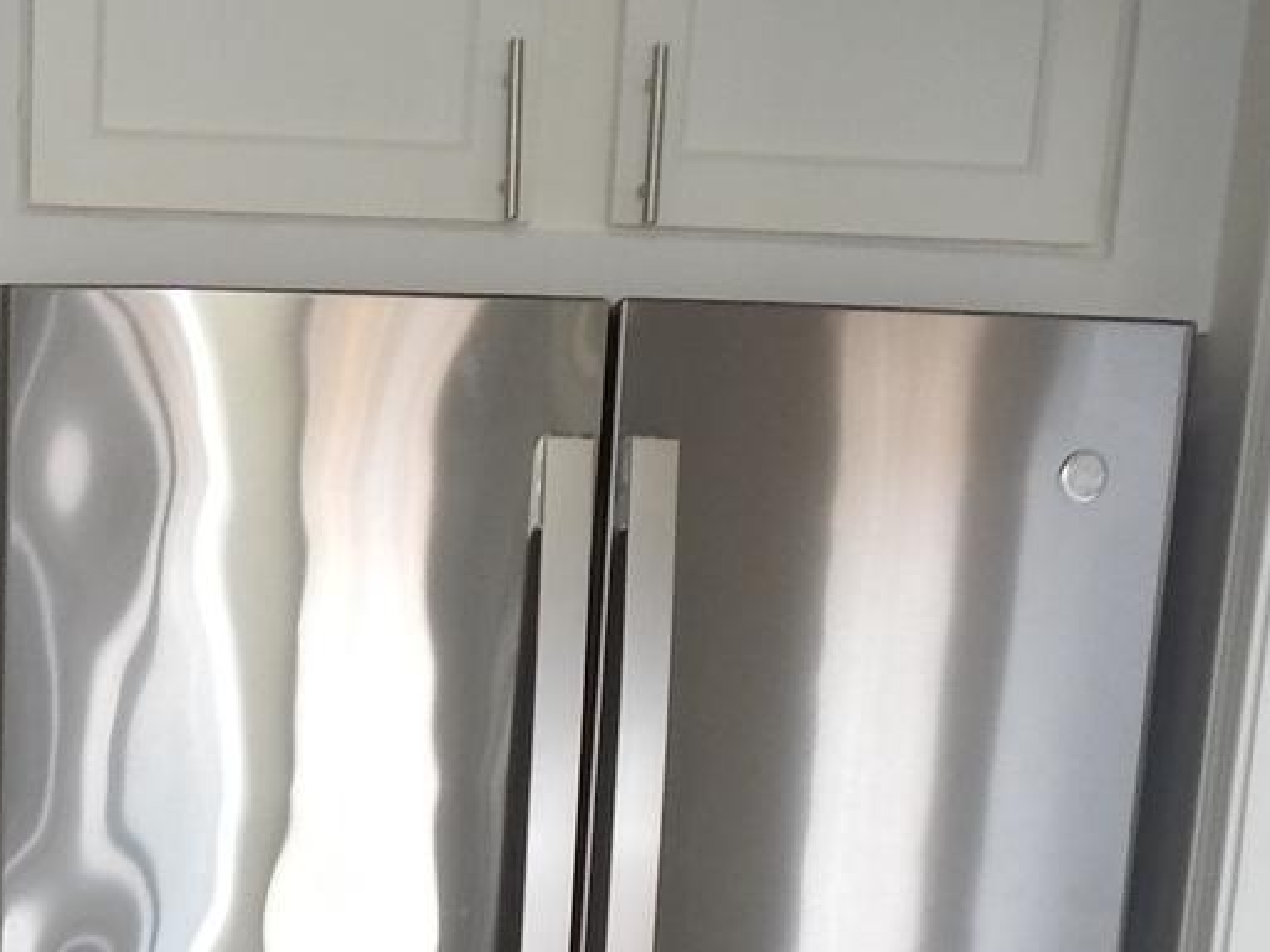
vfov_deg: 14.7
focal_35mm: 88
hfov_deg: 21.5
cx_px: 27
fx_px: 3229
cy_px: 1706
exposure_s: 1/50
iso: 125
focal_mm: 4
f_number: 3
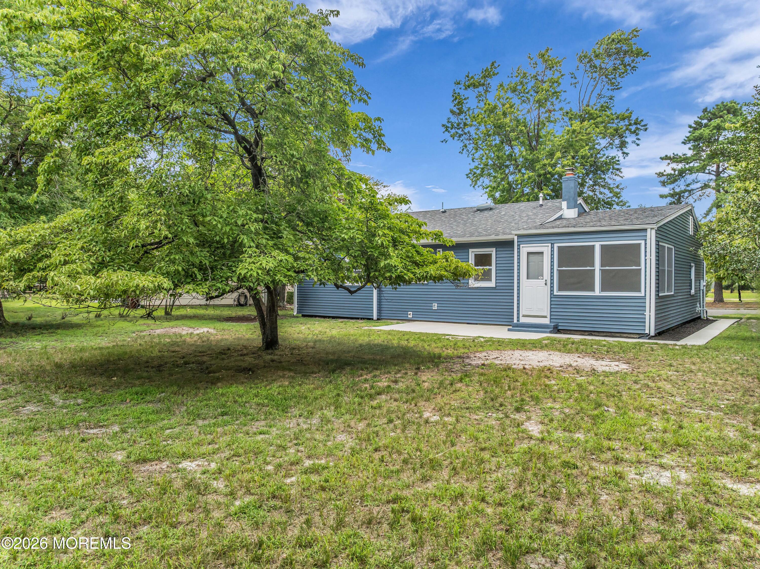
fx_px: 527
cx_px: 380
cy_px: 284
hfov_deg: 71.6
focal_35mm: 24
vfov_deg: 56.8
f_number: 2.8
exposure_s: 1/1600
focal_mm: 12.29
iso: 330
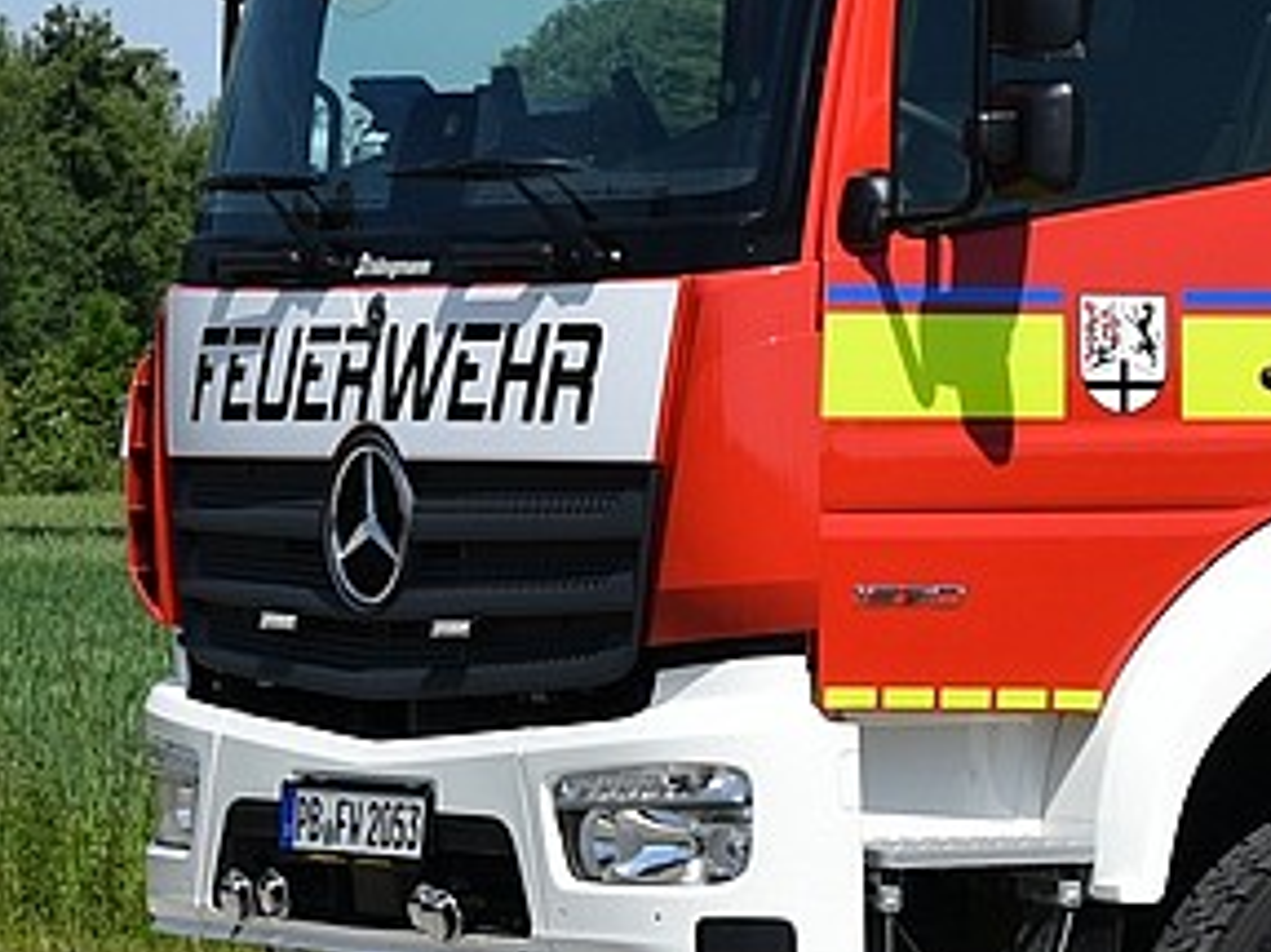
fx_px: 7744
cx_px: 1988
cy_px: 292
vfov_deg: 7.0
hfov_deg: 9.1
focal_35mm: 211
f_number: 10
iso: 200
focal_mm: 70
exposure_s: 1/400
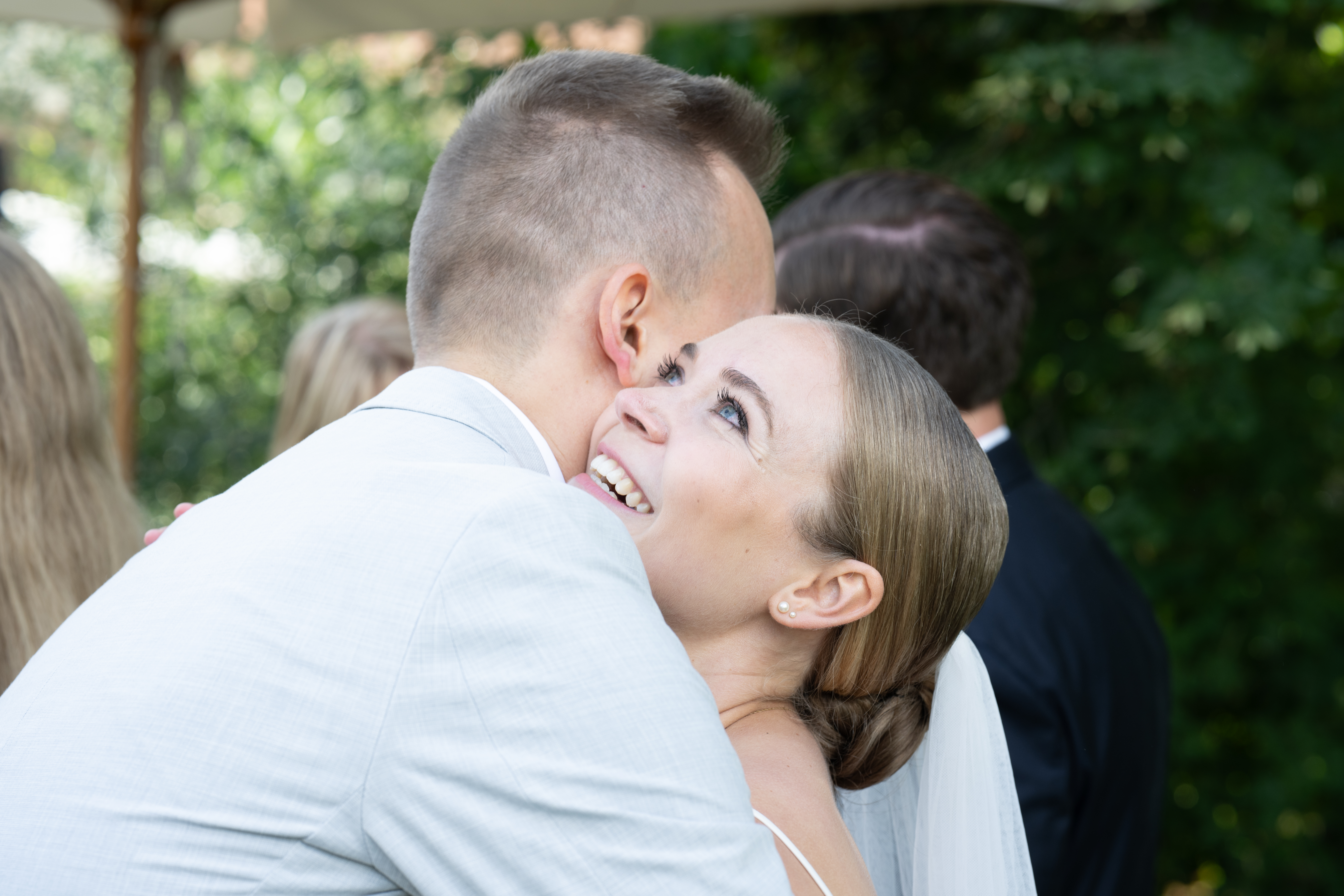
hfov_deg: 23.9
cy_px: 448
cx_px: 672
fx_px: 3173
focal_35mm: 85
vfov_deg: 16.1
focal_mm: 85
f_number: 5.6
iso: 160
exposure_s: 1/125
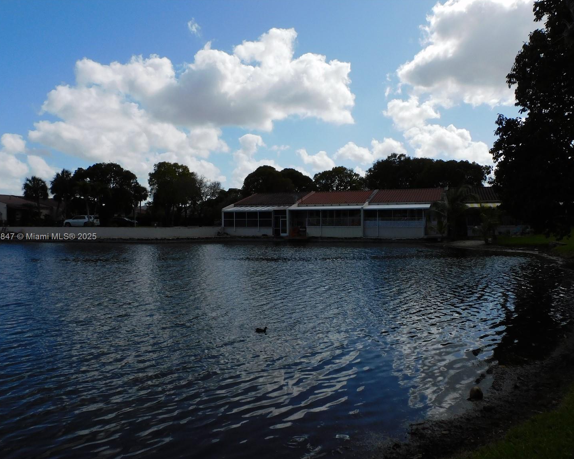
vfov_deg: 54.9
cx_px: 288
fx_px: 442
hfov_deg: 66.0
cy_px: 237
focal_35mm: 26
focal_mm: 4.3
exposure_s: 1/1250
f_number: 5.3
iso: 125
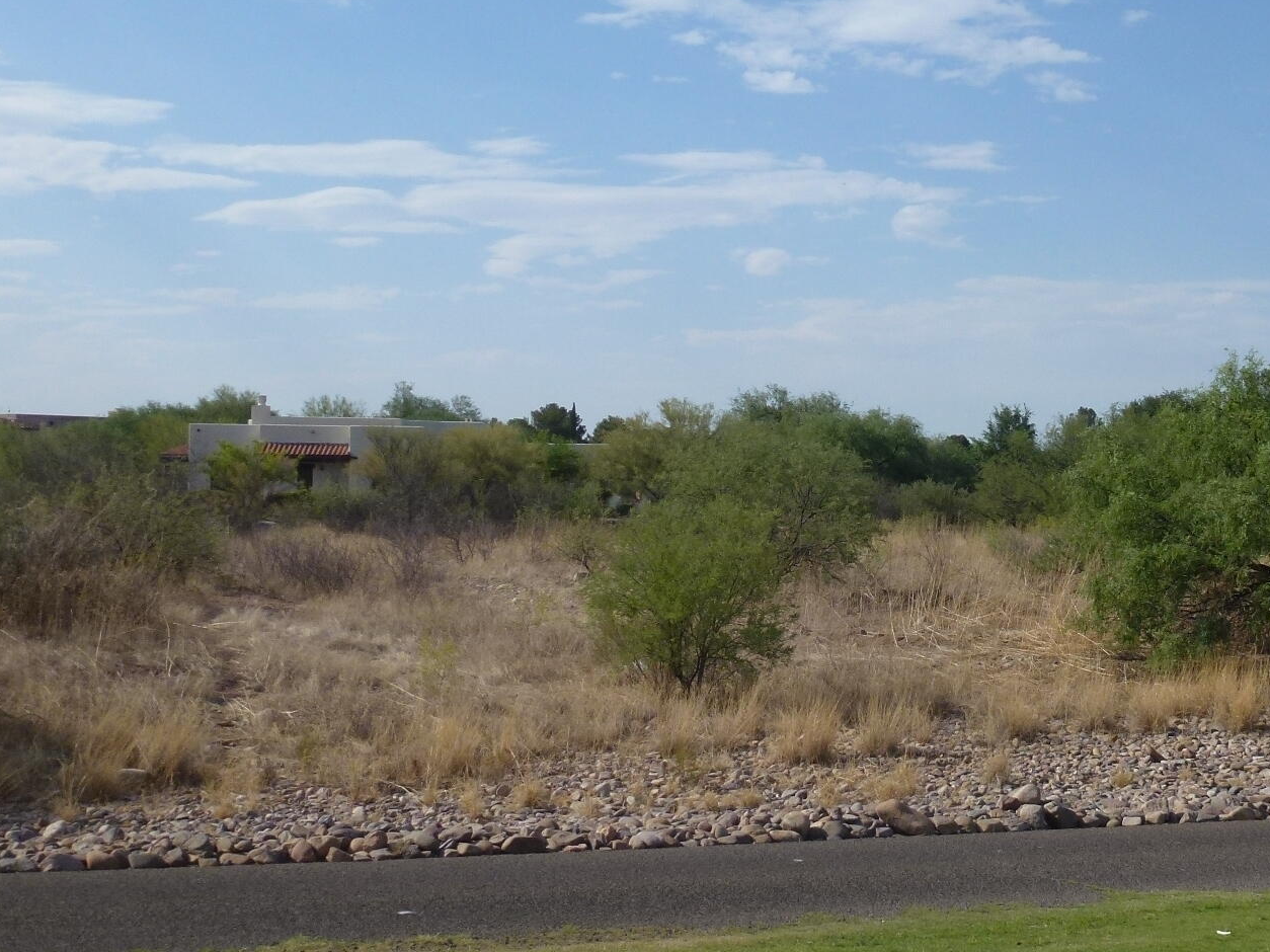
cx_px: 902
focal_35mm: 49
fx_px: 1797
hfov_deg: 38.2
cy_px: 490
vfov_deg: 29.7
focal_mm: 5.4
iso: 100
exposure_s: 1/1600
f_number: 3.5
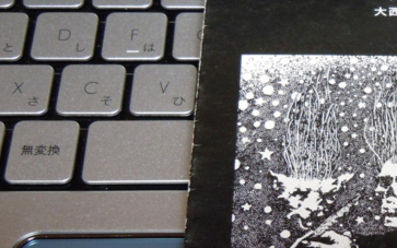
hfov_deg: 19.2
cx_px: 414
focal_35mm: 105
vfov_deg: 12.4
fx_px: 1136
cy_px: 170
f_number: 3.8
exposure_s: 1/10
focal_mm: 8.1
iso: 400
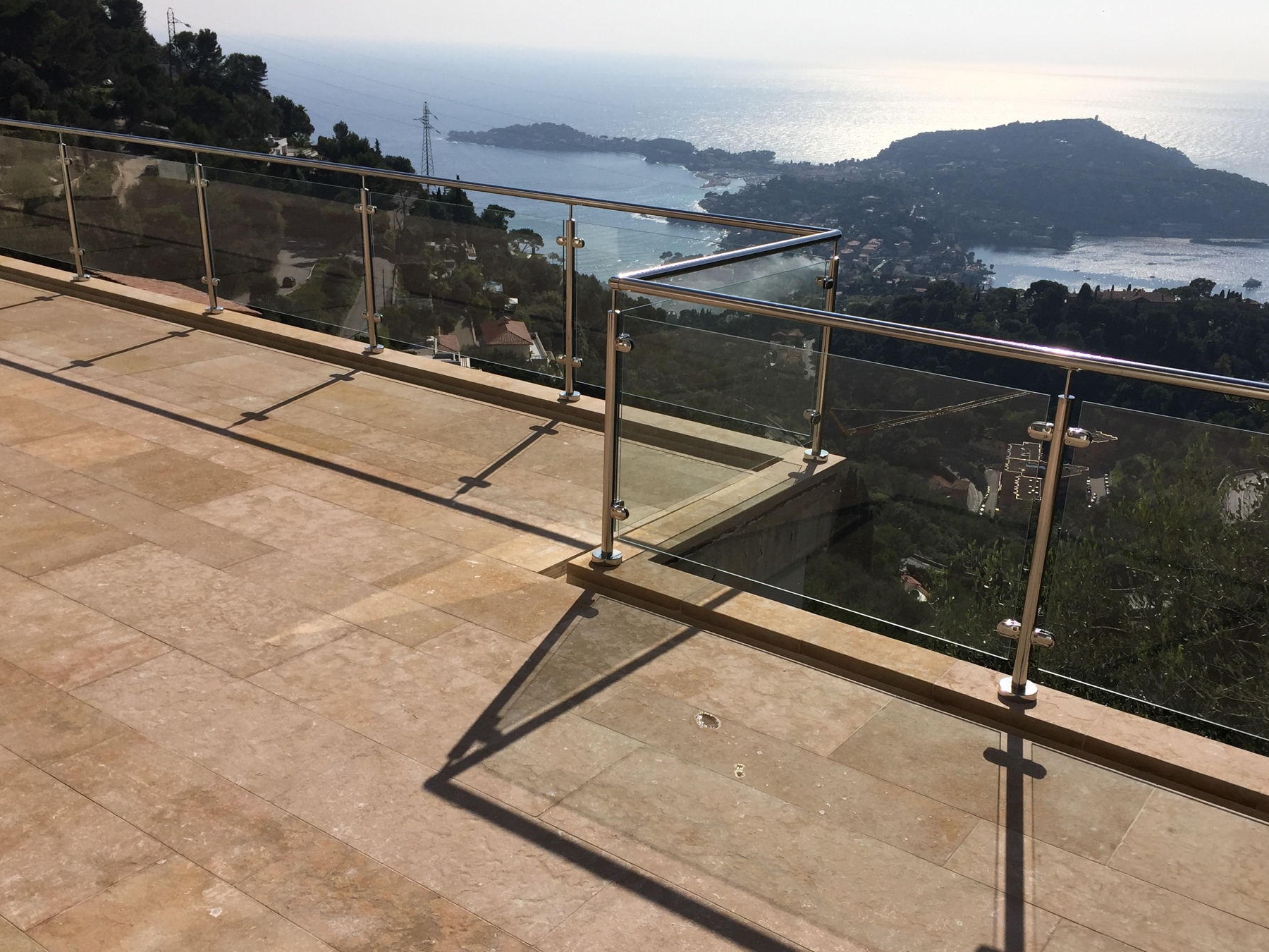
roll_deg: -1.8
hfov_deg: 55.3
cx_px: 656
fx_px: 1210
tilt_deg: -22.3
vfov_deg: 42.9
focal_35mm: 33
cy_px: 535
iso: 32
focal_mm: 4.15
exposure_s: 1/4950
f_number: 2.2
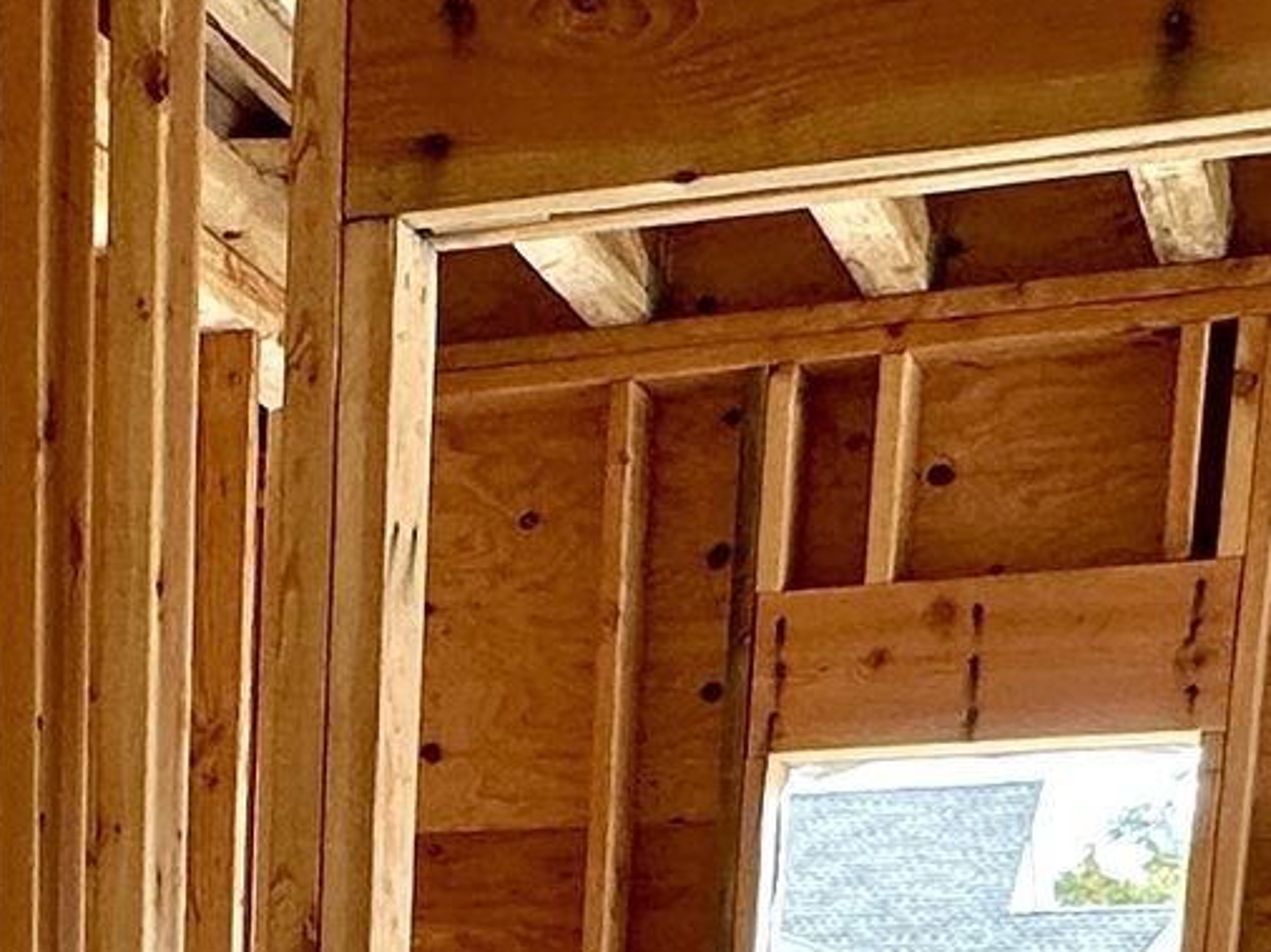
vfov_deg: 14.1
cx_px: -50
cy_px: 2012
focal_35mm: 85
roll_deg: -0.3
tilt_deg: -14.2
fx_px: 3119
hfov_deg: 22.0
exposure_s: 1/99
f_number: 2.2
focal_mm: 2.22
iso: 100
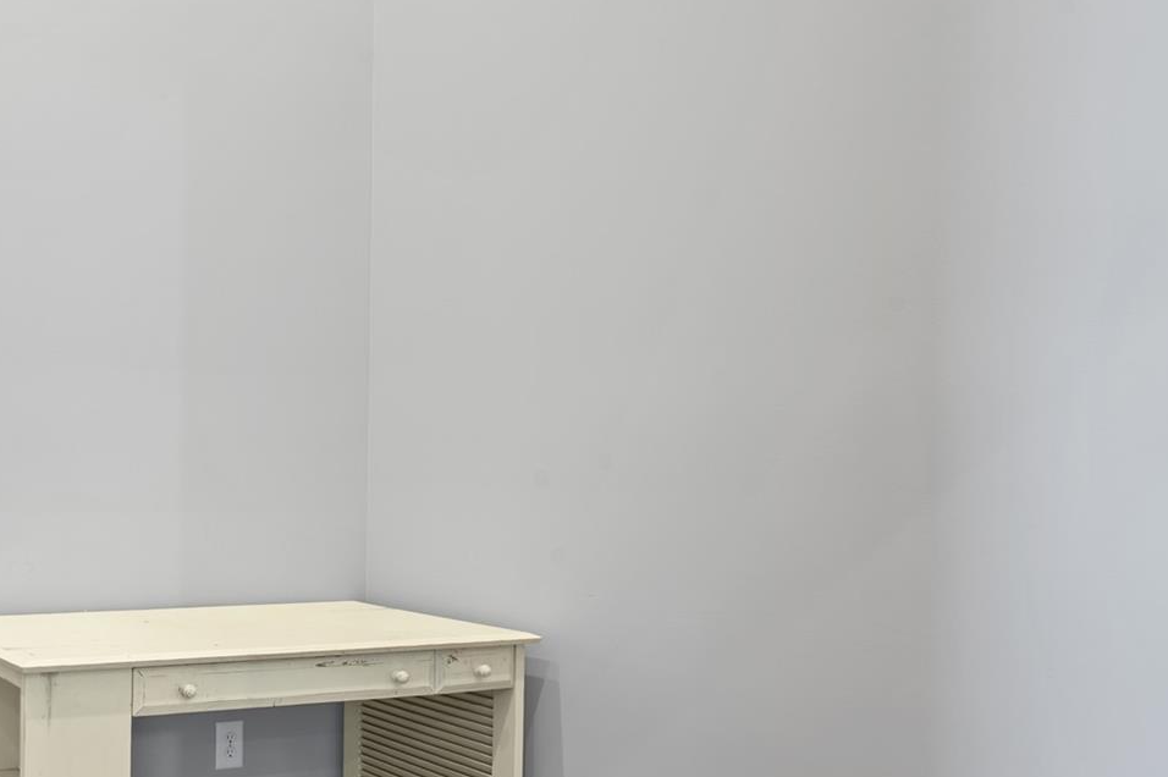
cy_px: 503
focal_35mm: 30
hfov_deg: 48.6
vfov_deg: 43.1
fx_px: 973
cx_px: -46
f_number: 11
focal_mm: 14
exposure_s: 8
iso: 100
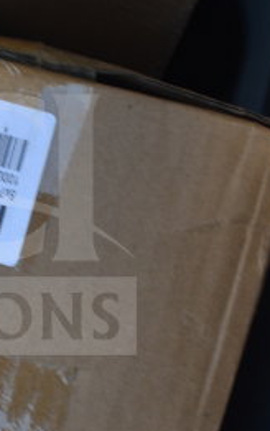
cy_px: 225
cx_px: -49
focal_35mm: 64
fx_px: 753
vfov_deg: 32.0
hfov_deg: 19.2
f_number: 6.3
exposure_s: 1/160
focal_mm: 18
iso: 200
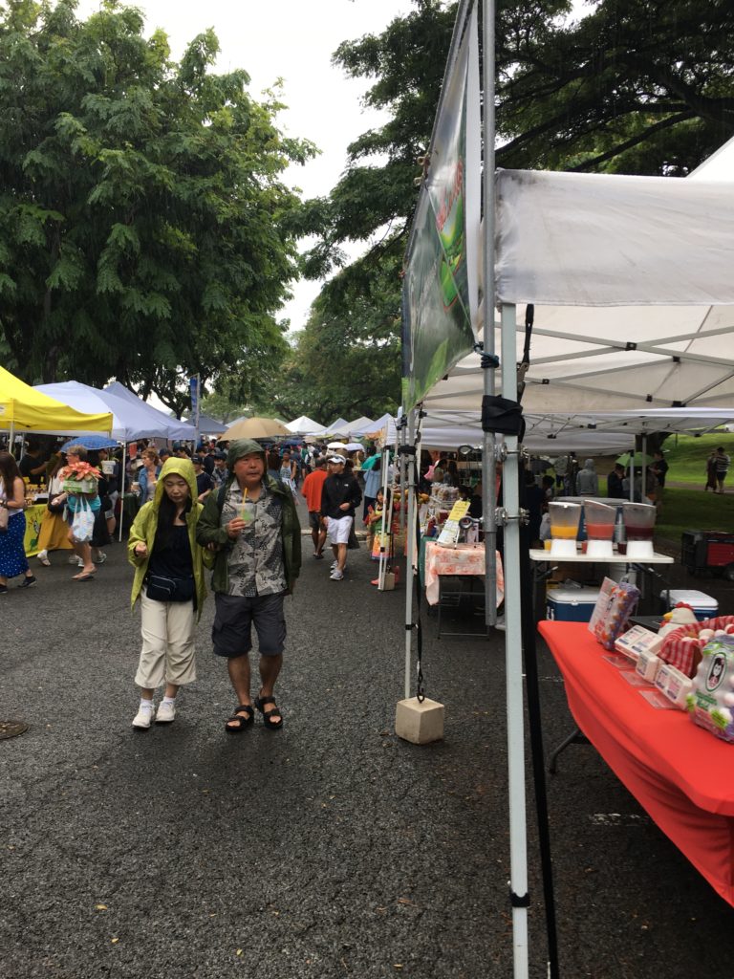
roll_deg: +1.8
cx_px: 367
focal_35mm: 29
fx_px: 820
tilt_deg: -2.9
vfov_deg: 61.7
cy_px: 490
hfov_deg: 48.2
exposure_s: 1/122
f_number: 2.2
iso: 25
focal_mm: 4.15
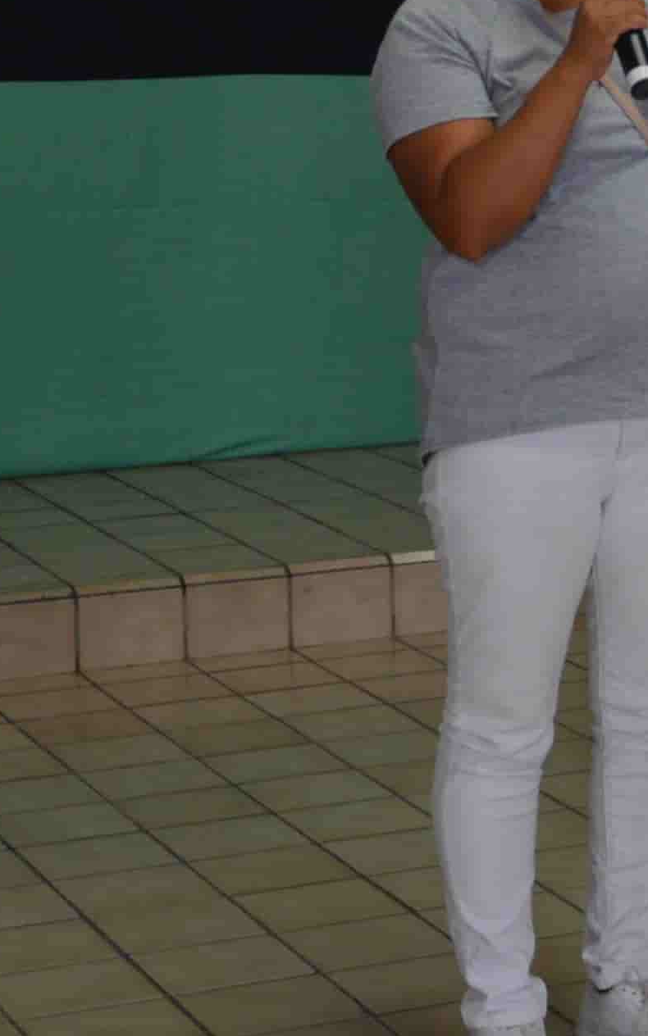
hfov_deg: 10.7
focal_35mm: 120
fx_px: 3391
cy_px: 195
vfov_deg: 17.2
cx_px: 815
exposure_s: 1/60
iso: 400
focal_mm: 22
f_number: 4
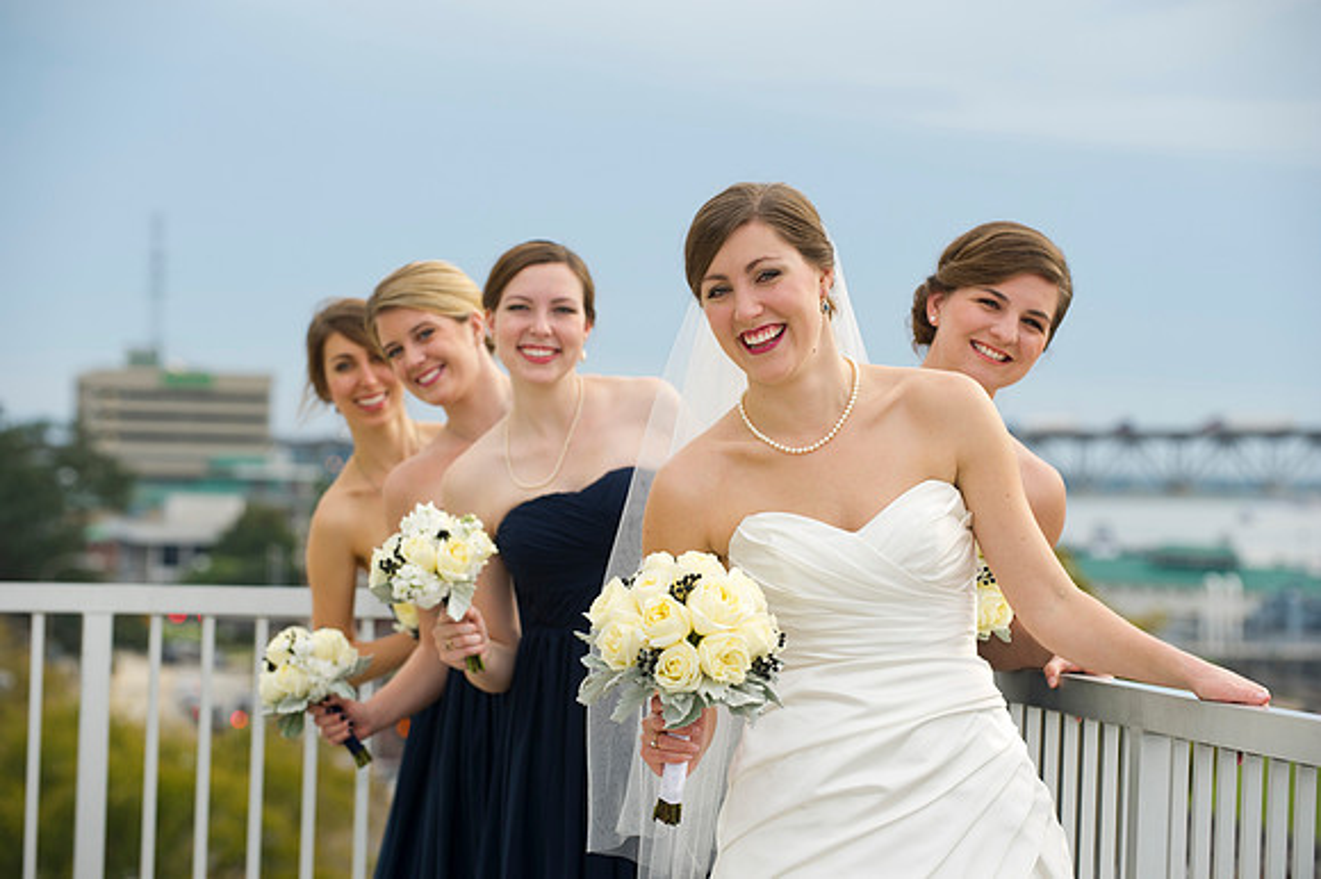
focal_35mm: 125
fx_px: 4584
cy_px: 440
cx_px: 660
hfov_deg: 16.4
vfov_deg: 11.0
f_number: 4.5
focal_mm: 125
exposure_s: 1/200
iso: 200
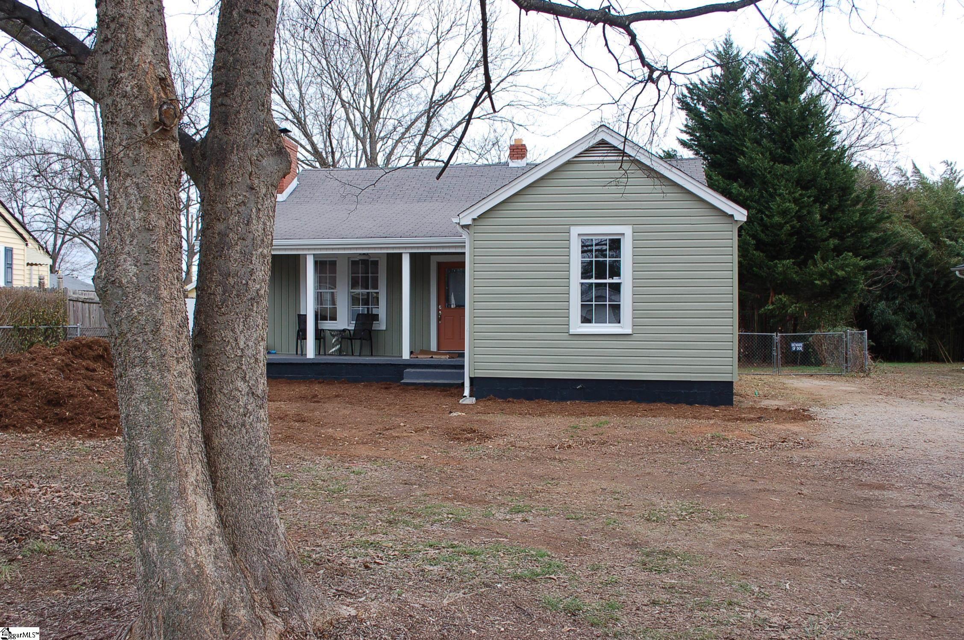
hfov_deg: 57.3
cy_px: 320
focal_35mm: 33
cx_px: 482
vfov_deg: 39.8
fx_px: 882
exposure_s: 1/200
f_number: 7.1
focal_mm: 22
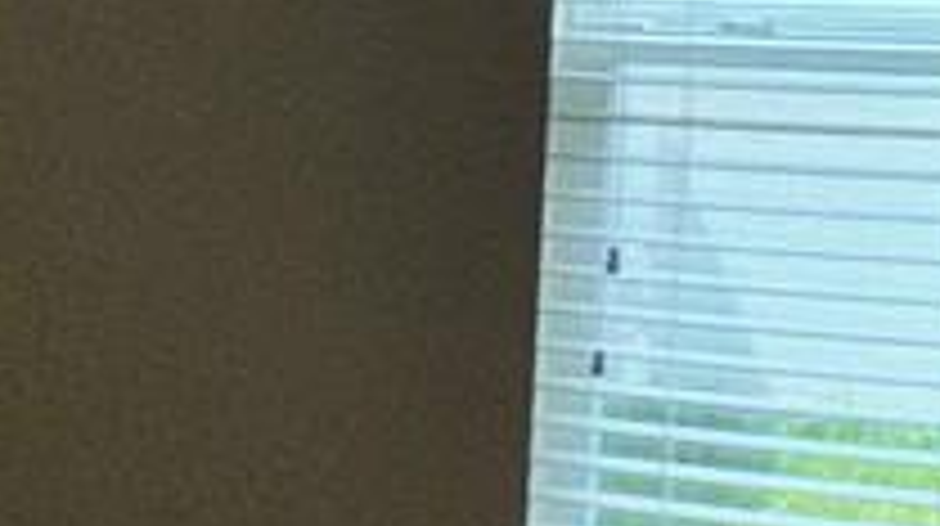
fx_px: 2913
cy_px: 369
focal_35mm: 117
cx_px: -508
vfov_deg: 10.3
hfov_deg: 16.5
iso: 32
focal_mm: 2.22
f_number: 2.2
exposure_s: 1/379
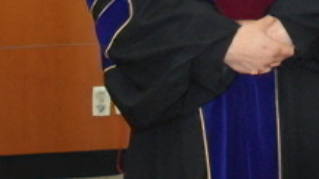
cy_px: -263
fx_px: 1023
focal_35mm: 121
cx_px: 553
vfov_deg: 9.0
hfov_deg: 15.5
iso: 2000
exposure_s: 1/60
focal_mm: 18
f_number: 3.5
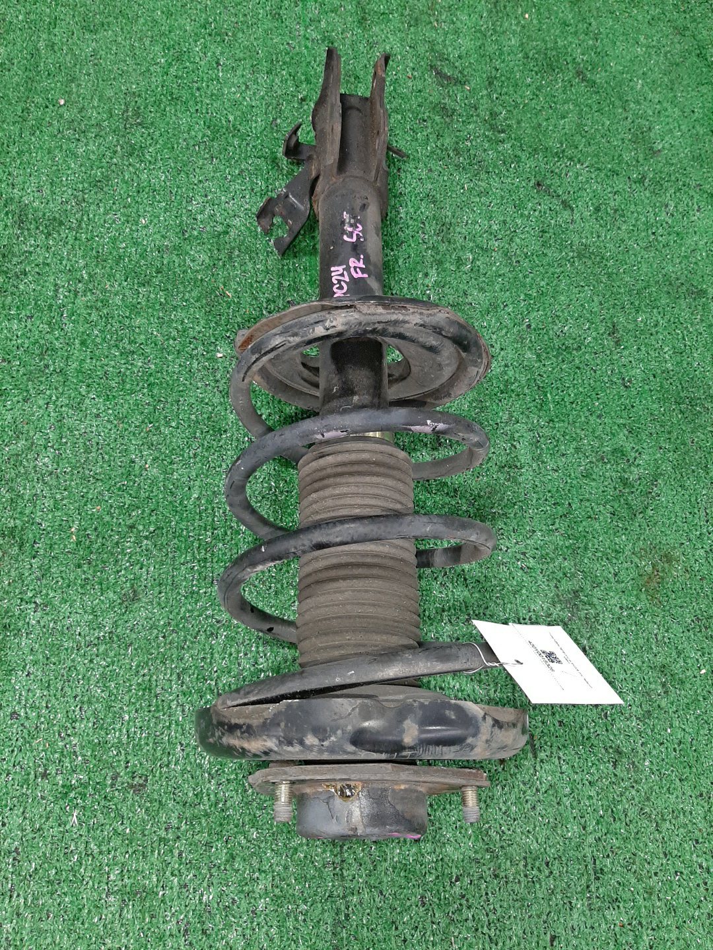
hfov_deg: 53.1
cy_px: 475
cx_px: 356
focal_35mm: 26
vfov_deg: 67.3
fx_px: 714
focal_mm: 3.93
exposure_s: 1/50
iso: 219
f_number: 1.7
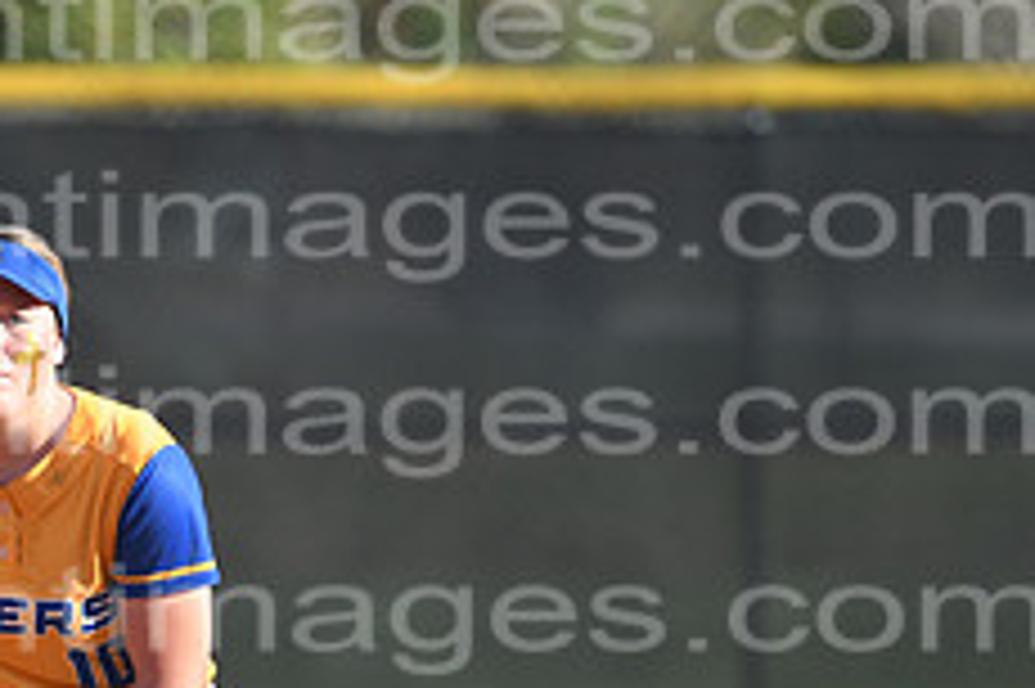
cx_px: 36
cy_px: 717
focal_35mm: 719
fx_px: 20656
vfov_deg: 1.9
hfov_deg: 2.9
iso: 250
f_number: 4
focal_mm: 190
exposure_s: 1/2500
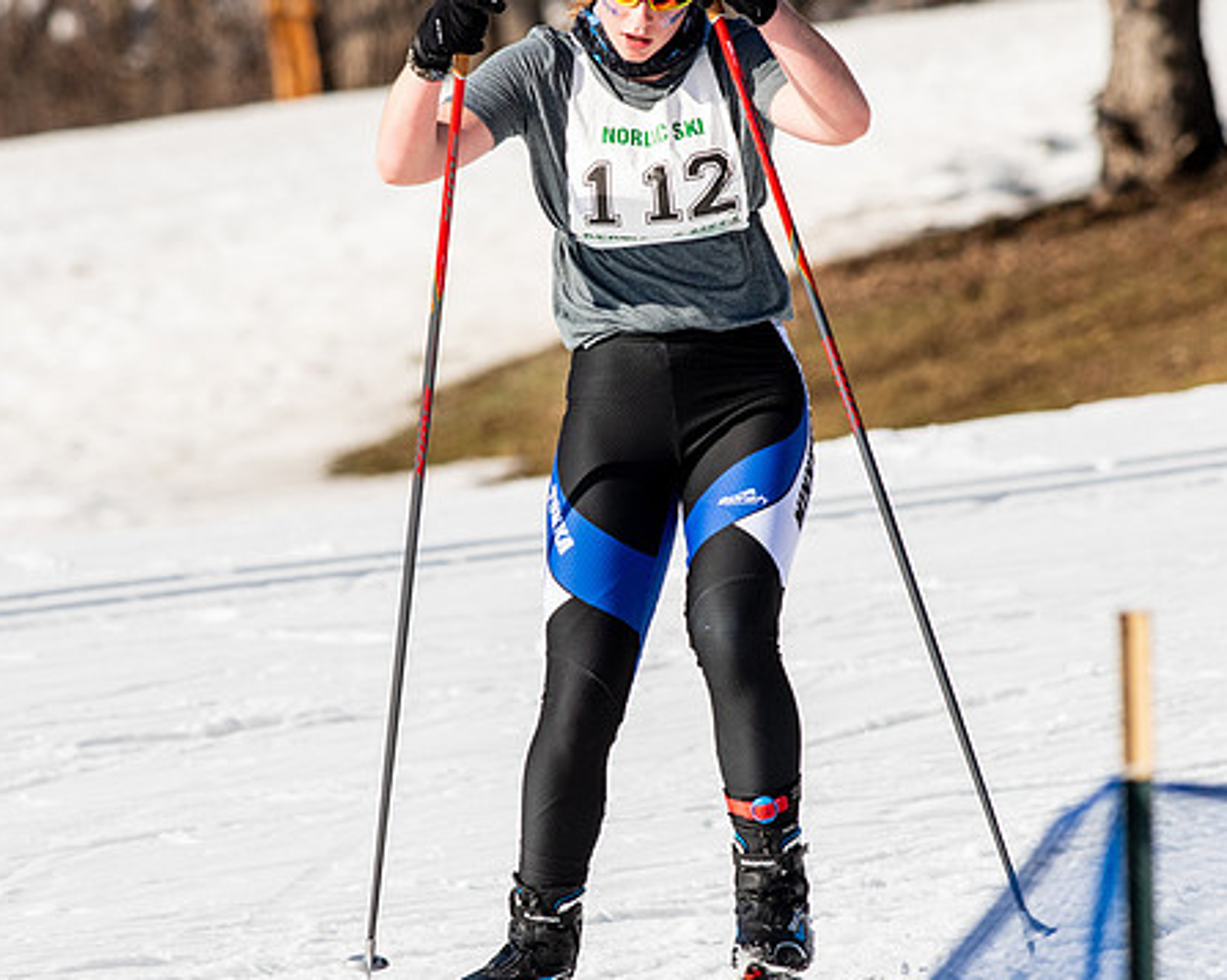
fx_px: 23190
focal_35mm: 639
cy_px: 486
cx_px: 602
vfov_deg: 2.4
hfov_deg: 3.0
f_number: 7.1
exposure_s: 1/2000
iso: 400
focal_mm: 300
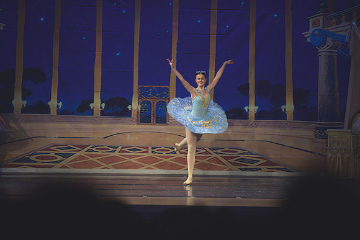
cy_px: 120
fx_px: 2000
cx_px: 180
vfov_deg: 6.9
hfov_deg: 10.3
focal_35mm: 200
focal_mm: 200
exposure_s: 1/320
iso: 640
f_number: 2.8
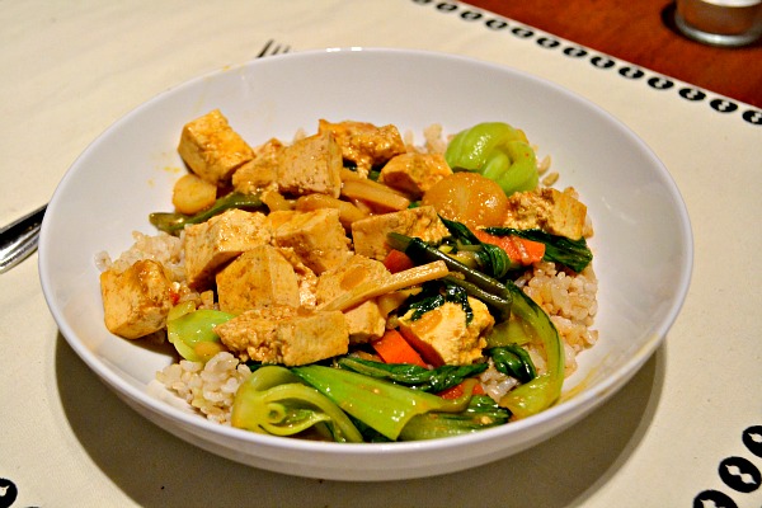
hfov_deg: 43.6
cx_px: 381
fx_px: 952
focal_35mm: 45
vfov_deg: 29.9
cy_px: 254
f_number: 4.5
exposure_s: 1/50
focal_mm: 30
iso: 1600
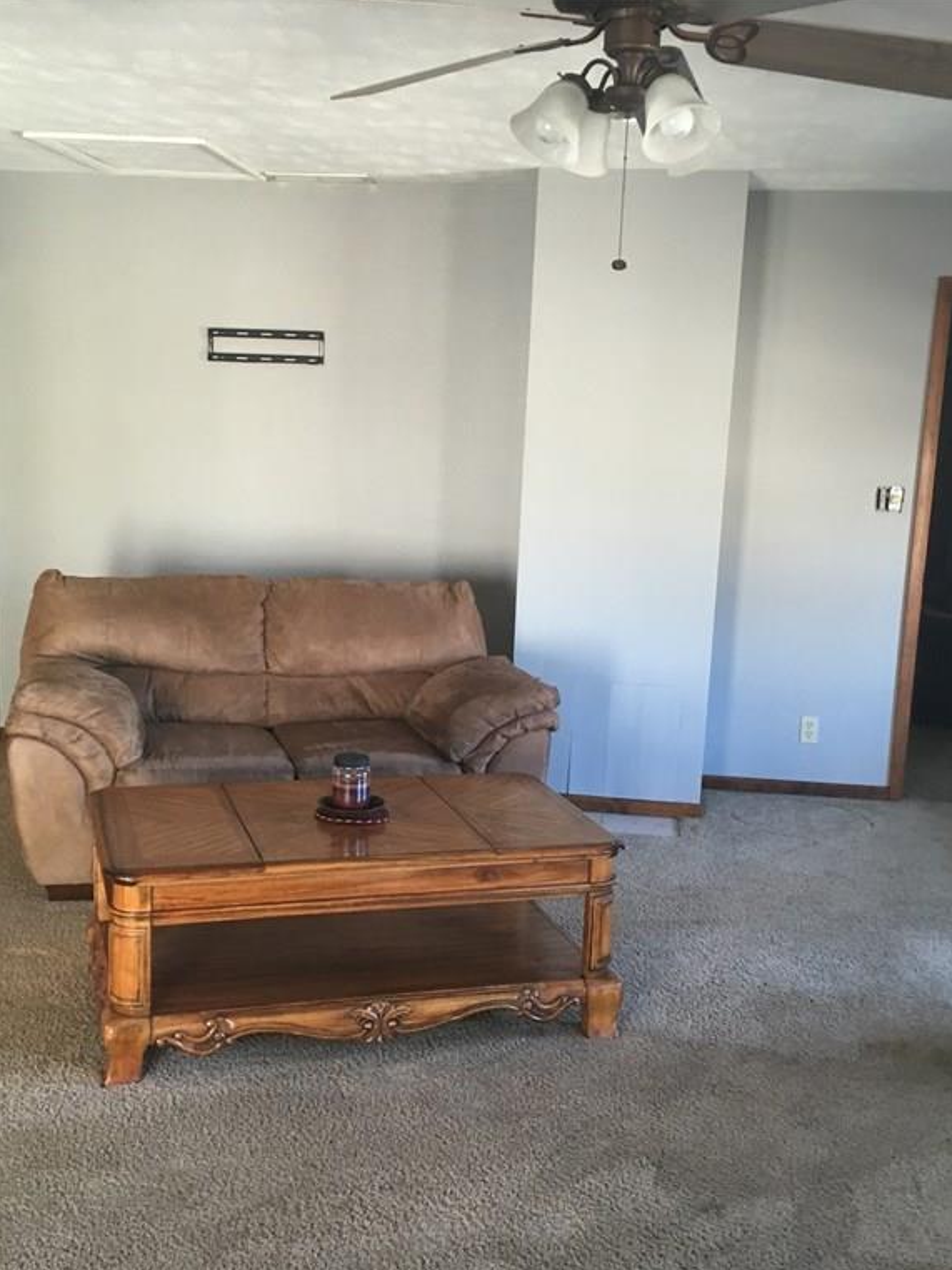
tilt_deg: -10.0
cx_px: 450
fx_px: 1430
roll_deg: -1.5
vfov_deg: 47.9
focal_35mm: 39
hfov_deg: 36.8
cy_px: 636
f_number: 2.2
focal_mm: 4.15
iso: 80
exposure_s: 1/30
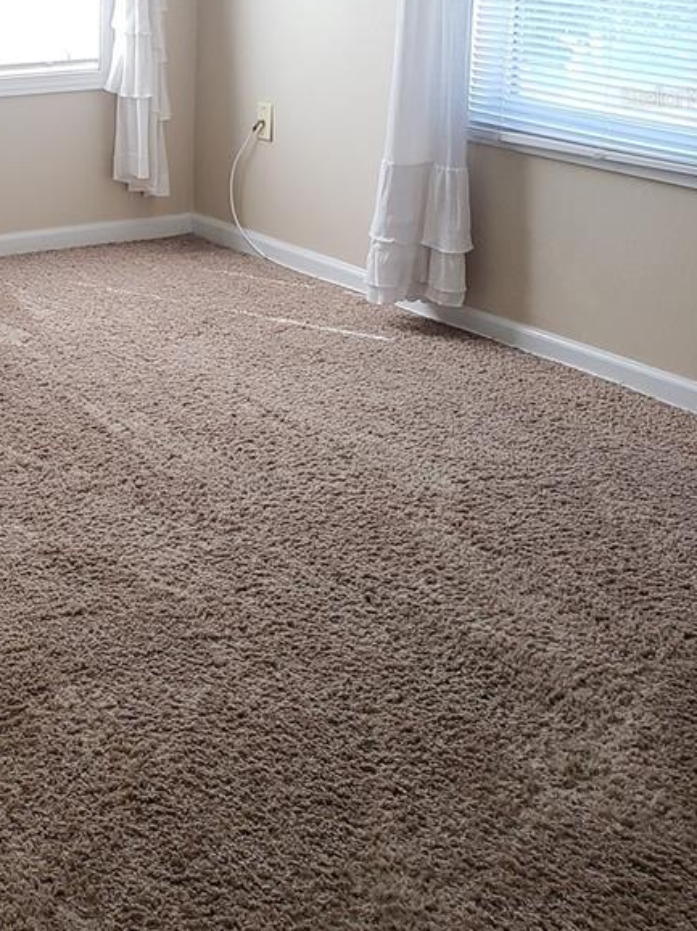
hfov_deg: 25.7
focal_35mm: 54
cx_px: 11
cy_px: 97
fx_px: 1451
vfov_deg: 33.7
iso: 125
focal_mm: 4.3
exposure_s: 1/60
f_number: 2.4
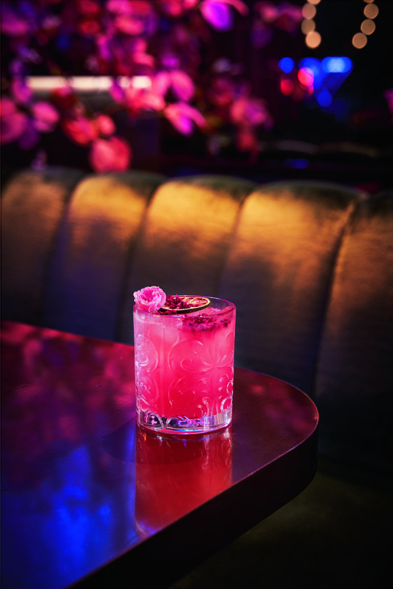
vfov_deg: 38.2
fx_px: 851
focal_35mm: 52
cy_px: 294
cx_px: 196
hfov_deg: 26.0
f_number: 9
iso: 640
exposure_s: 1/4
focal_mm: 52
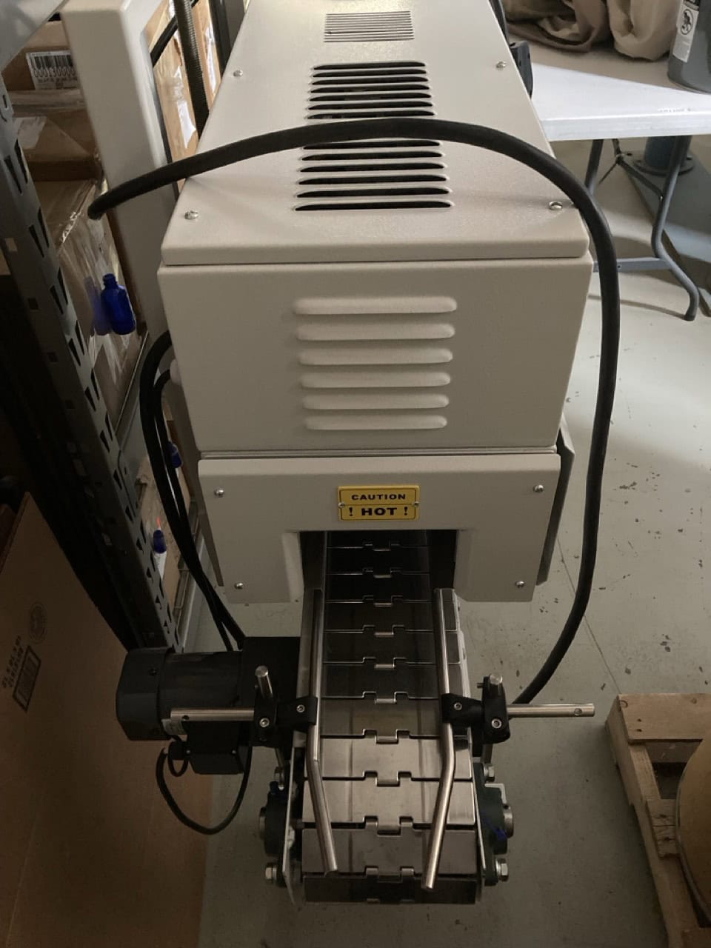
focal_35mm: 28
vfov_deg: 63.4
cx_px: 356
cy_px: 474
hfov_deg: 49.7
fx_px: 767
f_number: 1.8
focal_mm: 4
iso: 640
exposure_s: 1/24
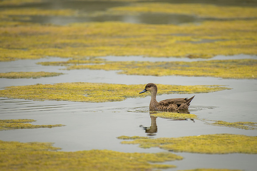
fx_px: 4693
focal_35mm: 657
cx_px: 142
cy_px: 87
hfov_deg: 3.1
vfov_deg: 2.1
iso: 220
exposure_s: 1/1600
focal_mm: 500
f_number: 5.6
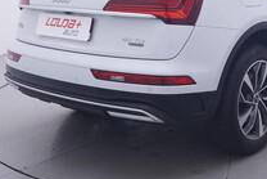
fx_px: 440
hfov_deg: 32.1
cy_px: -3
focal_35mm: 59
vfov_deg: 22.0
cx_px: 241
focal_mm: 15
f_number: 5
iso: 200
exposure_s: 1/80
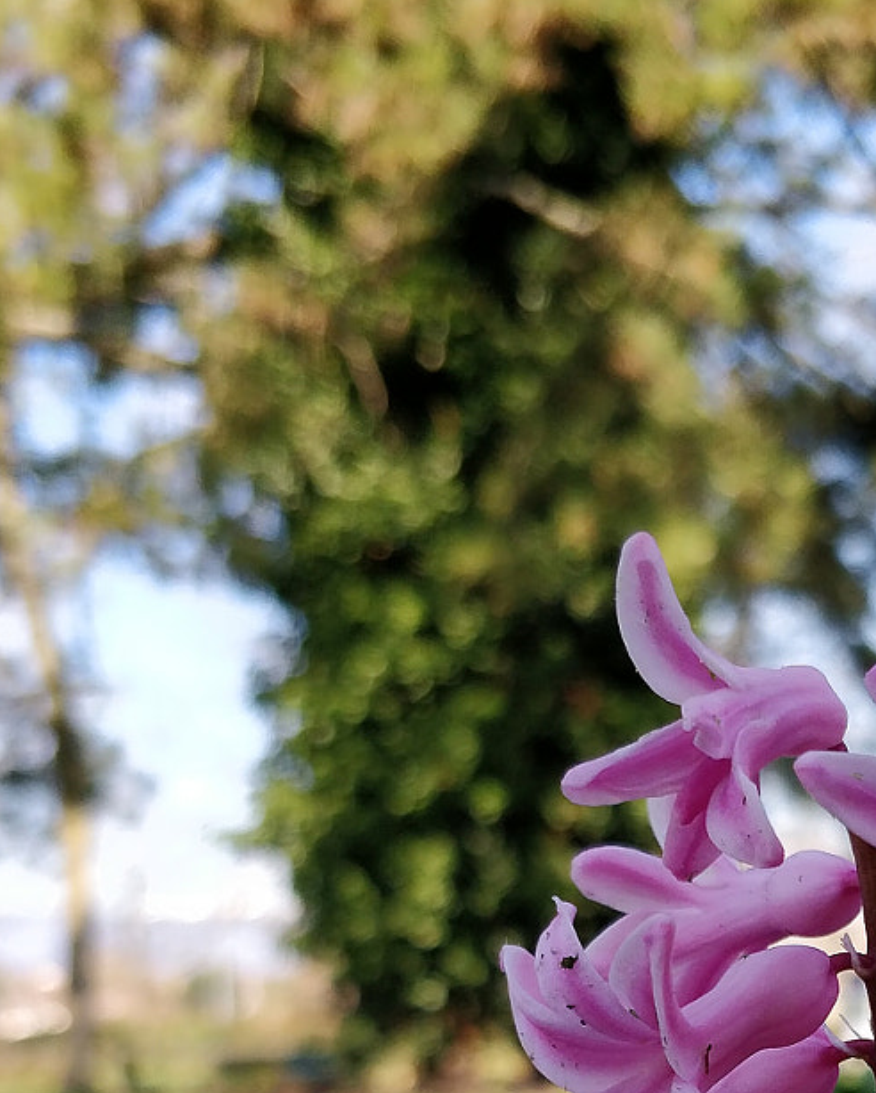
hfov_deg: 24.2
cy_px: 1189
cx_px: 821
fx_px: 1975
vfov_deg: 28.3
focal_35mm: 61
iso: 200
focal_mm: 4.1
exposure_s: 1/577
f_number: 1.7
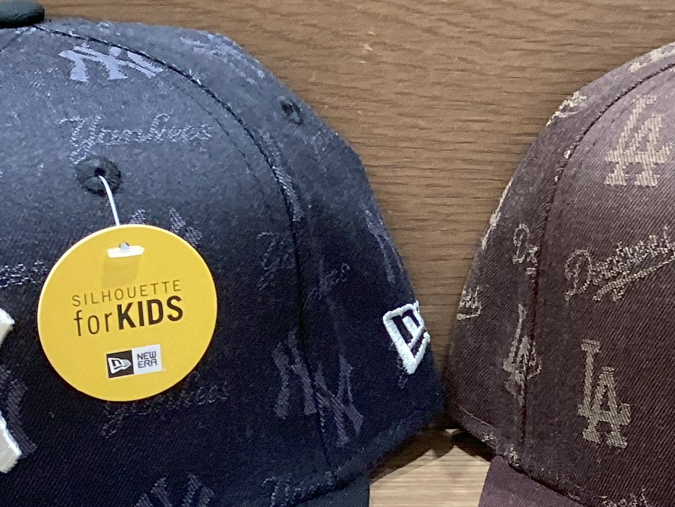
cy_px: 458
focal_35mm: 90
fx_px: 1755
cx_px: 465
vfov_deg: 16.2
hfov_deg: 21.7
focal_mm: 3.3
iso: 125
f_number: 2.4
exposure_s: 1/50
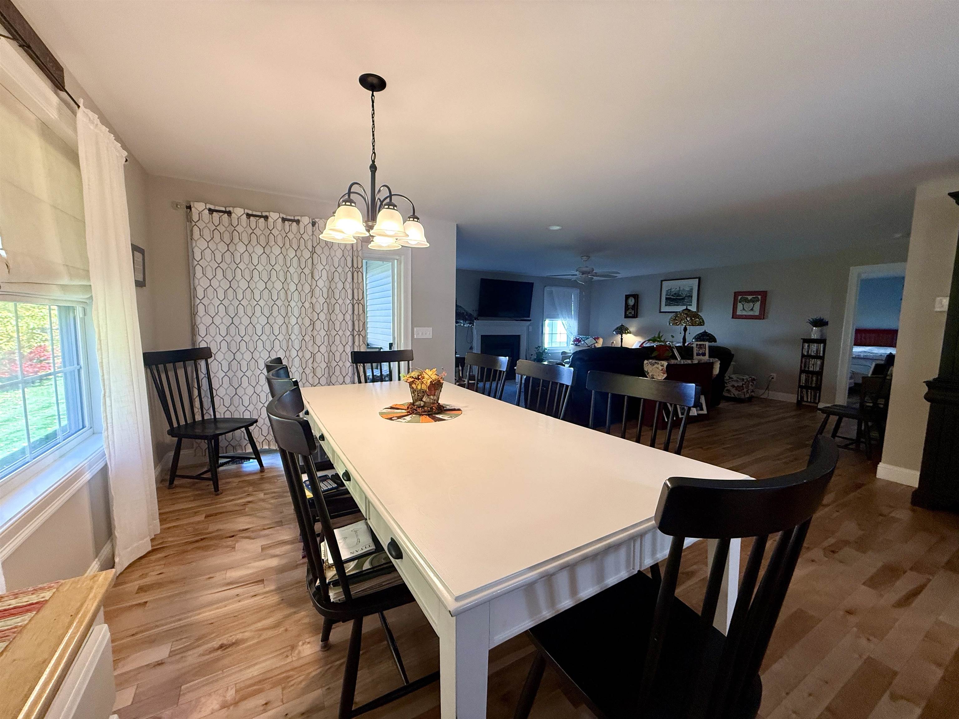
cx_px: 480
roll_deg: -1.1
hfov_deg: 102.1
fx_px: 388
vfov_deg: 85.7
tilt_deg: -5.8
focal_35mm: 14
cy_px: 360
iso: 250
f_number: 2.2
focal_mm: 2.22
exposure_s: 1/120
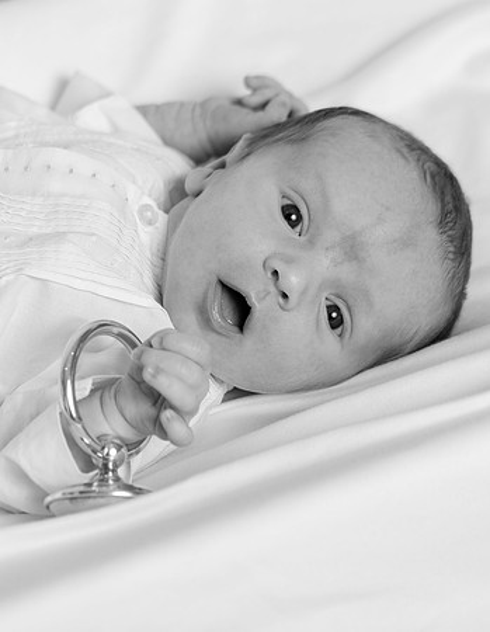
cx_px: 31
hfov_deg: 5.2
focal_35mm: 291
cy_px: 365
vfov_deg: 6.7
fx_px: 5381
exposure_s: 1/160
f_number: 5.6
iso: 125
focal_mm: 150
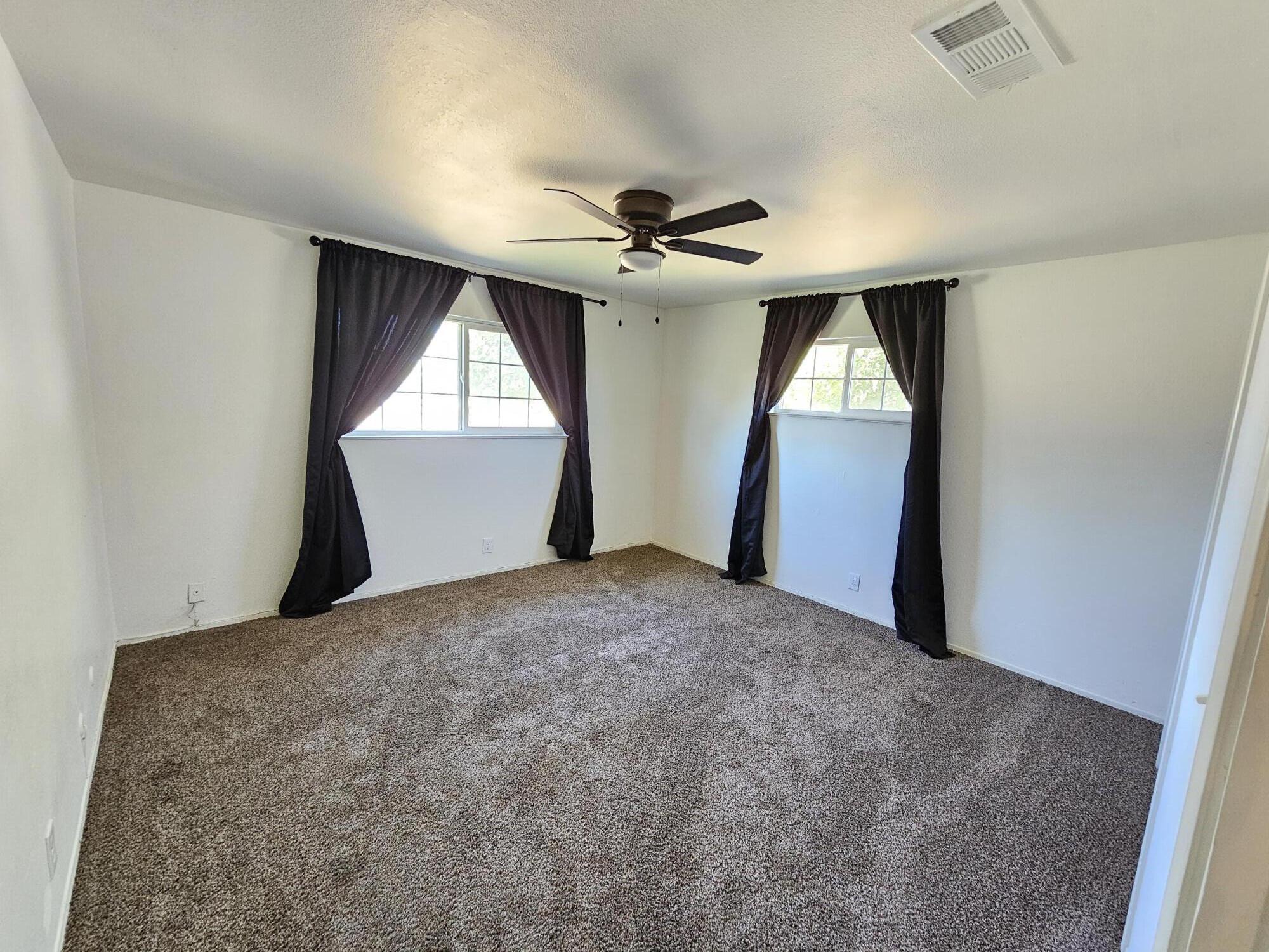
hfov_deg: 106.2
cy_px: 476
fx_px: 477
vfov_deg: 89.9
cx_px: 634
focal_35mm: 13
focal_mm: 2.2
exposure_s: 1/30
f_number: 2.2
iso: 320
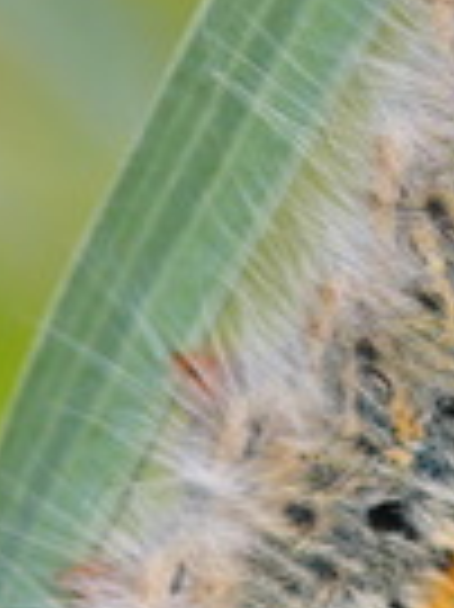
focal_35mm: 1160
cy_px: -81
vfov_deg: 1.7
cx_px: 503
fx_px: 20317
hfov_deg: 1.3
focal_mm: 51.6
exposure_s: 1/125
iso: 100
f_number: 4
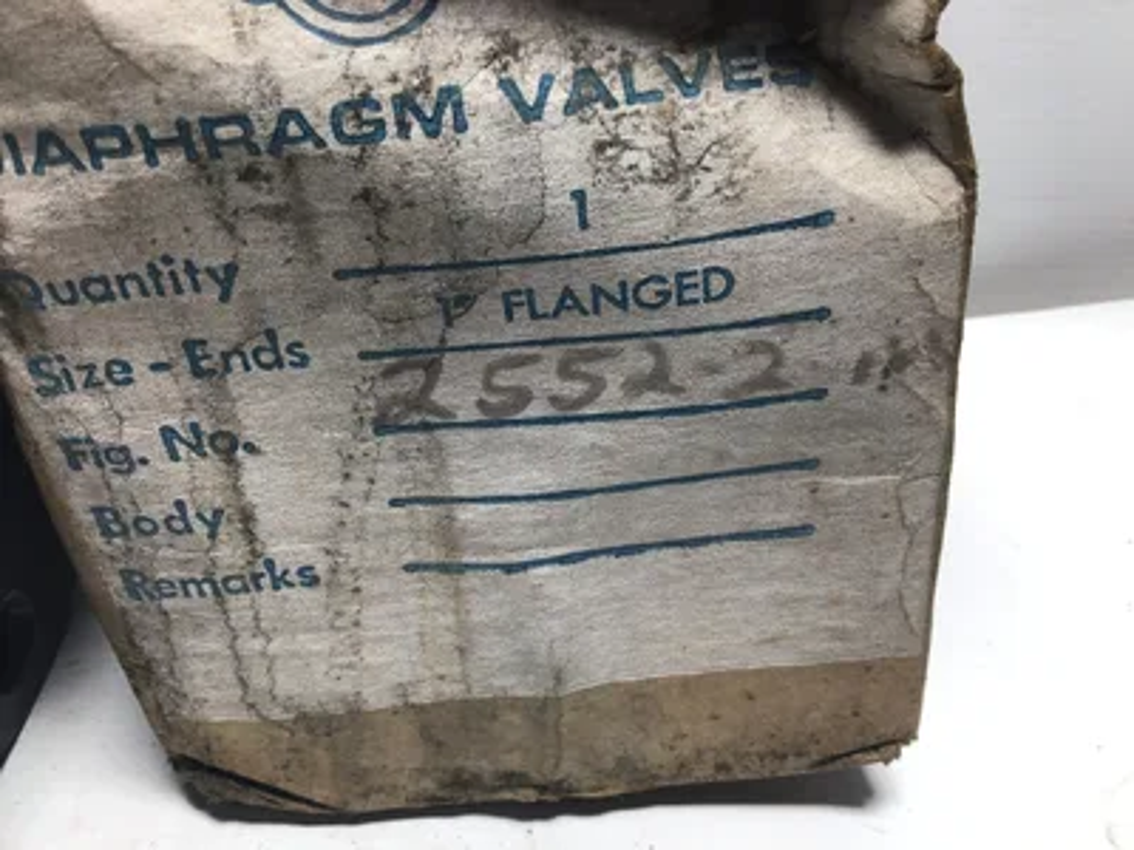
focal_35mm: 31
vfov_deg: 45.4
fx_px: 1016
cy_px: 425
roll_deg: -4.7
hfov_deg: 58.4
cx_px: 567
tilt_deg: -32.4
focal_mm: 3.3
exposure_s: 1/60
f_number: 2.4
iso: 25
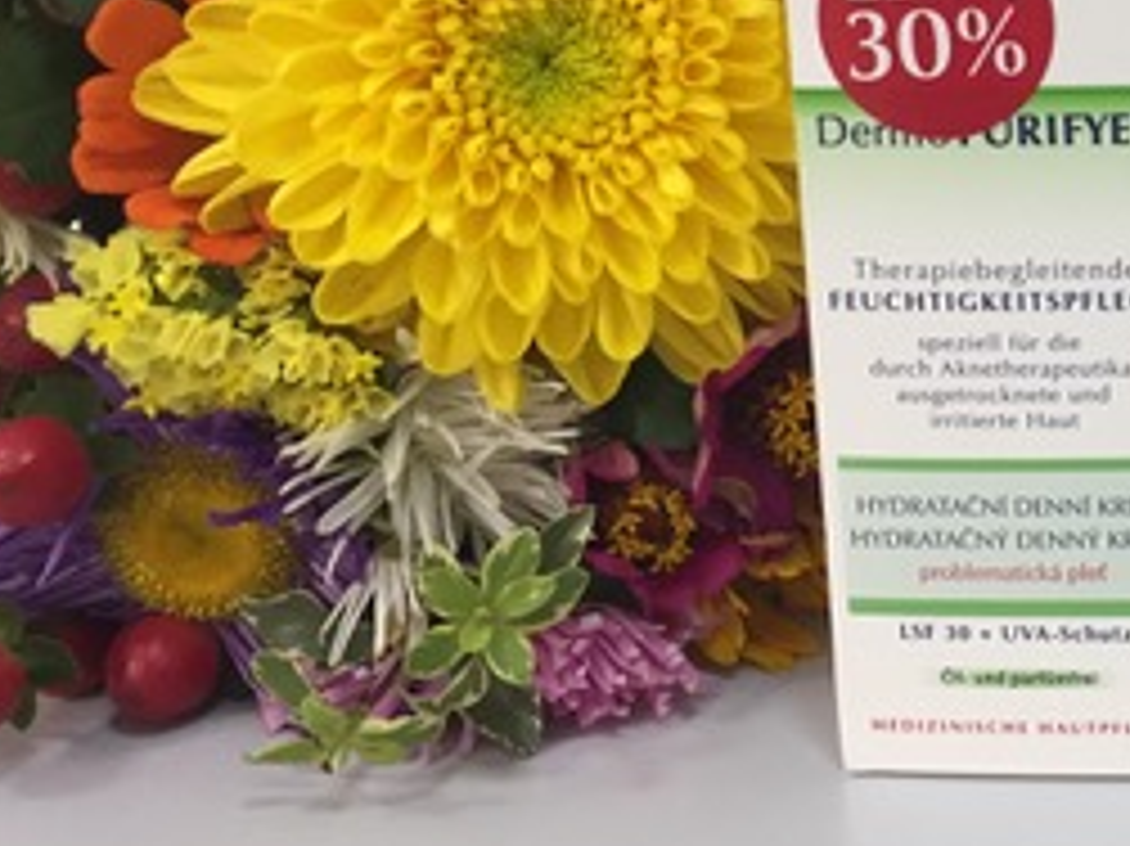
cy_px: 50
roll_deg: +0.2
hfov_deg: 24.3
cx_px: 1297
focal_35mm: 74
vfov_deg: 19.4
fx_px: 2414
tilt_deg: -12.8
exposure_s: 1/33
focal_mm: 4.15
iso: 40
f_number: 2.2
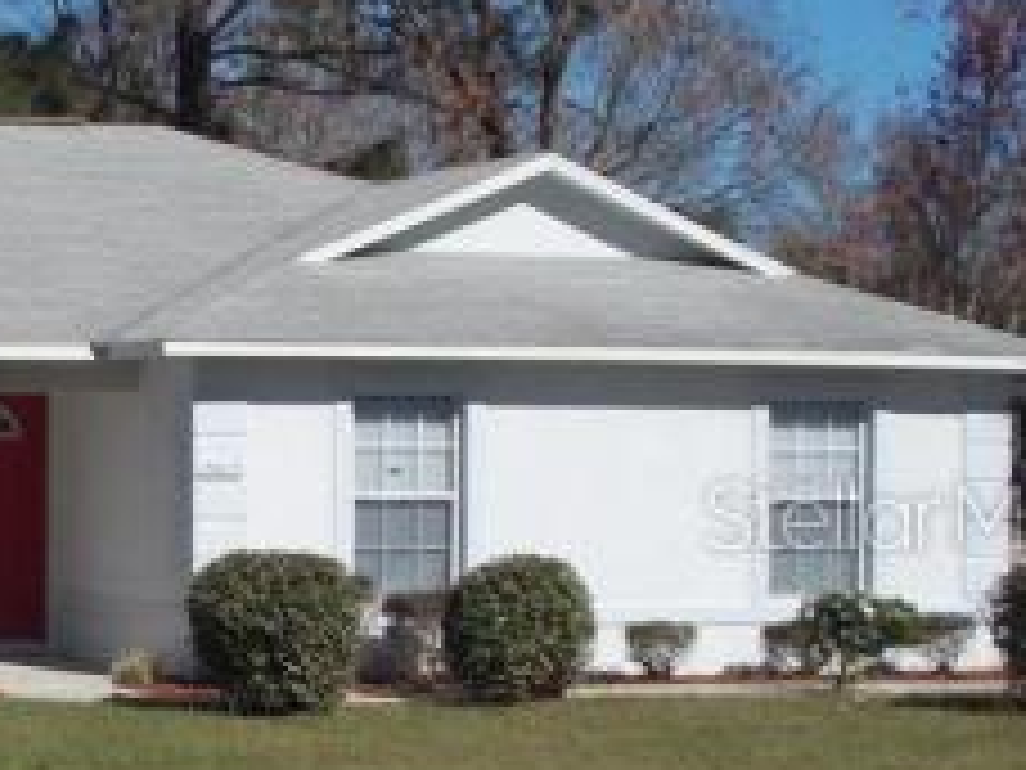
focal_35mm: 112
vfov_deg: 13.2
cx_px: -176
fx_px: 3320
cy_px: 513
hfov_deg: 16.9
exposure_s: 1/160
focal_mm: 7.9
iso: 80
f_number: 10.6
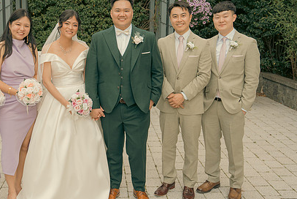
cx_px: 102
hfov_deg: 41.4
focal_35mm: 47
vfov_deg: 28.6
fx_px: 388
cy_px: 76
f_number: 3.5
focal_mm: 33
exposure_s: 1/250
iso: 125
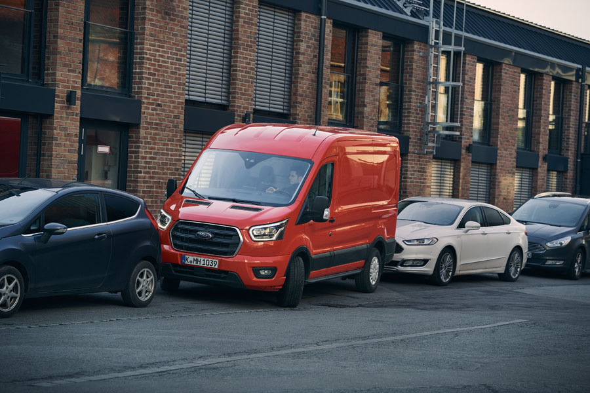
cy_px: 196
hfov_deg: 23.6
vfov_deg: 15.9
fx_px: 1409
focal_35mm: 86
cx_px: 295
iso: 250
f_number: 4
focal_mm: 86
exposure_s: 1/80
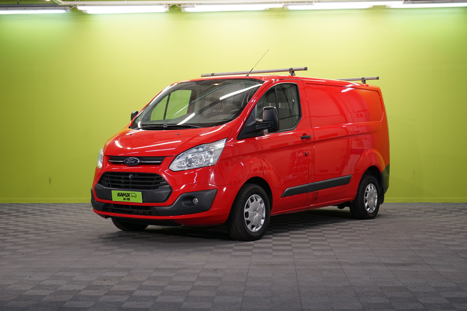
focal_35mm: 56
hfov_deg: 35.6
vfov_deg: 24.2
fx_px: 726
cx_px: 234
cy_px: 156
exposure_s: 1/30
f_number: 5
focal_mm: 56
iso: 320
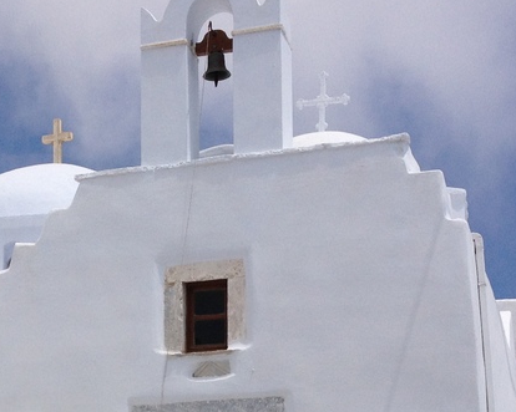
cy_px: 447
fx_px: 1512
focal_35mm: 99
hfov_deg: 19.1
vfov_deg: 15.2
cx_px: 86
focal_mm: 4.28
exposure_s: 1/4255
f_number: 2.4
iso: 50
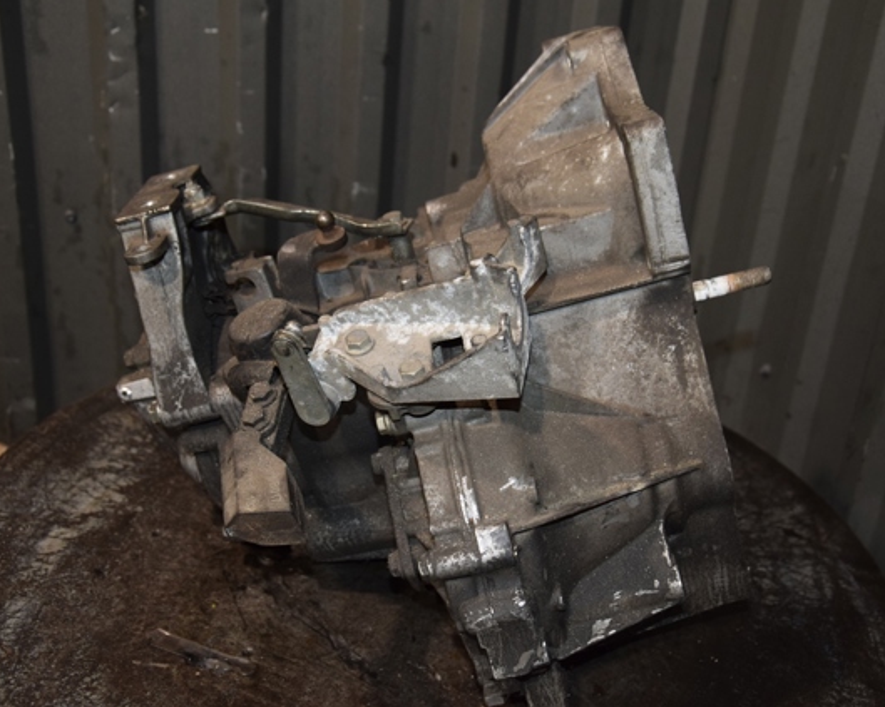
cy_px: 353
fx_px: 1115
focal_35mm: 43
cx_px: 440
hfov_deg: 43.3
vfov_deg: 35.2
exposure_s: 1/60
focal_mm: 25
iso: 800
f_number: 5
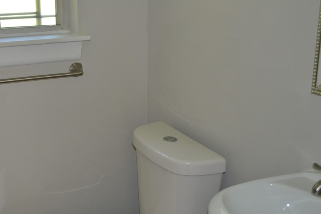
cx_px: 127
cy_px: 130
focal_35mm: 53
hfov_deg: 37.4
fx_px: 473
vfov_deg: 25.5
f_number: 4.2
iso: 640
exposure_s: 1/60
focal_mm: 26
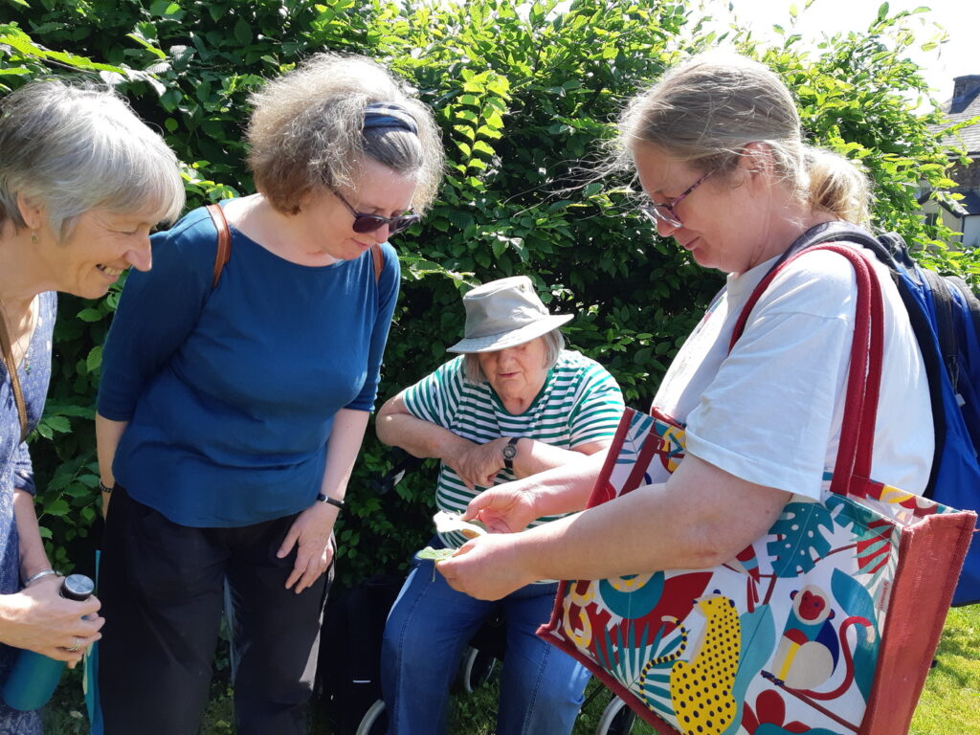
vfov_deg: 53.1
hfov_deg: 67.3
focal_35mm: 26
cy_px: 368
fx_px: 736
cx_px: 490
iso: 40
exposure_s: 1/683
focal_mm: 3.93
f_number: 1.7
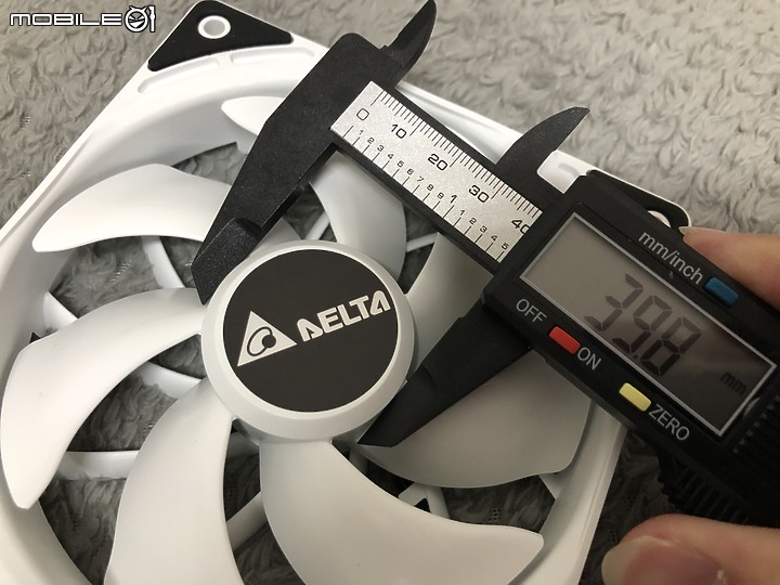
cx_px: 390
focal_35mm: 28
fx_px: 631
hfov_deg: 63.4
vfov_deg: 49.7
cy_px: 292
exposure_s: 1/15
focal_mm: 4
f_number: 1.8
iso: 64
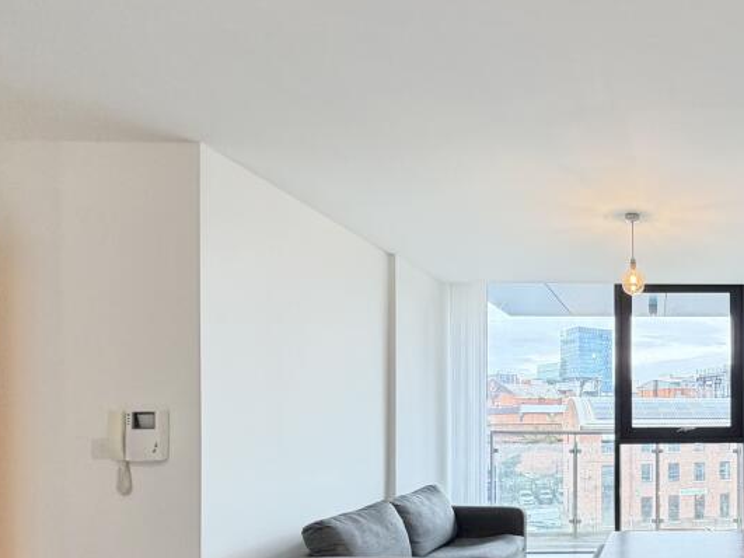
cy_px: 414
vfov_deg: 49.4
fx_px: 580
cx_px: 681
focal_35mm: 27
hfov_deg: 55.8
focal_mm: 2.22
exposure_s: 1/50
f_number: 2.2
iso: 200
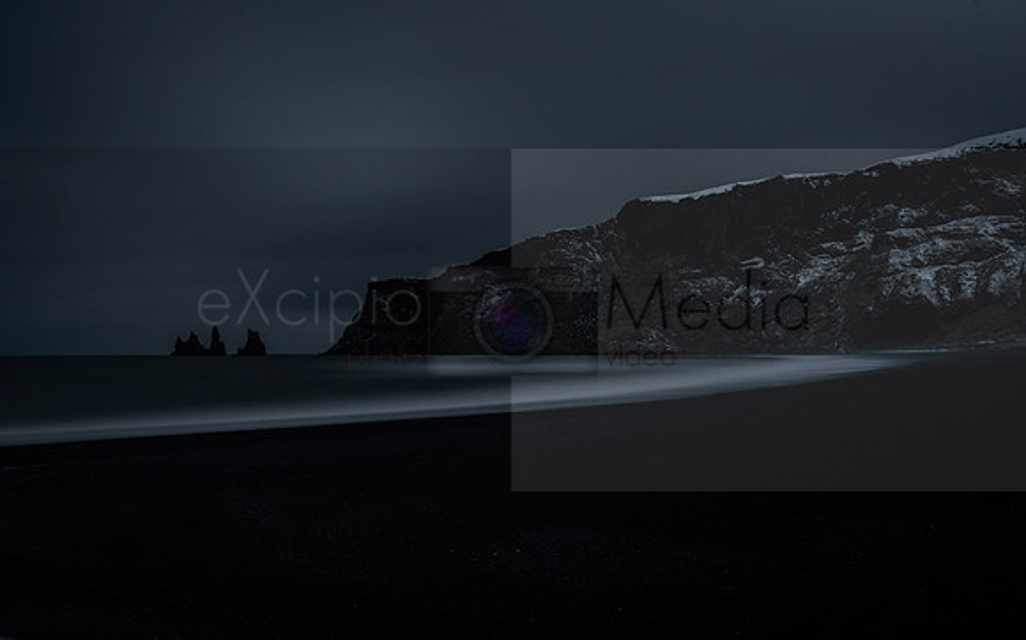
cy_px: 336
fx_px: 943
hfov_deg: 57.1
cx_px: 513
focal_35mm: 34
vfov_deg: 37.5
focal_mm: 33
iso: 200
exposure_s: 178
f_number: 10
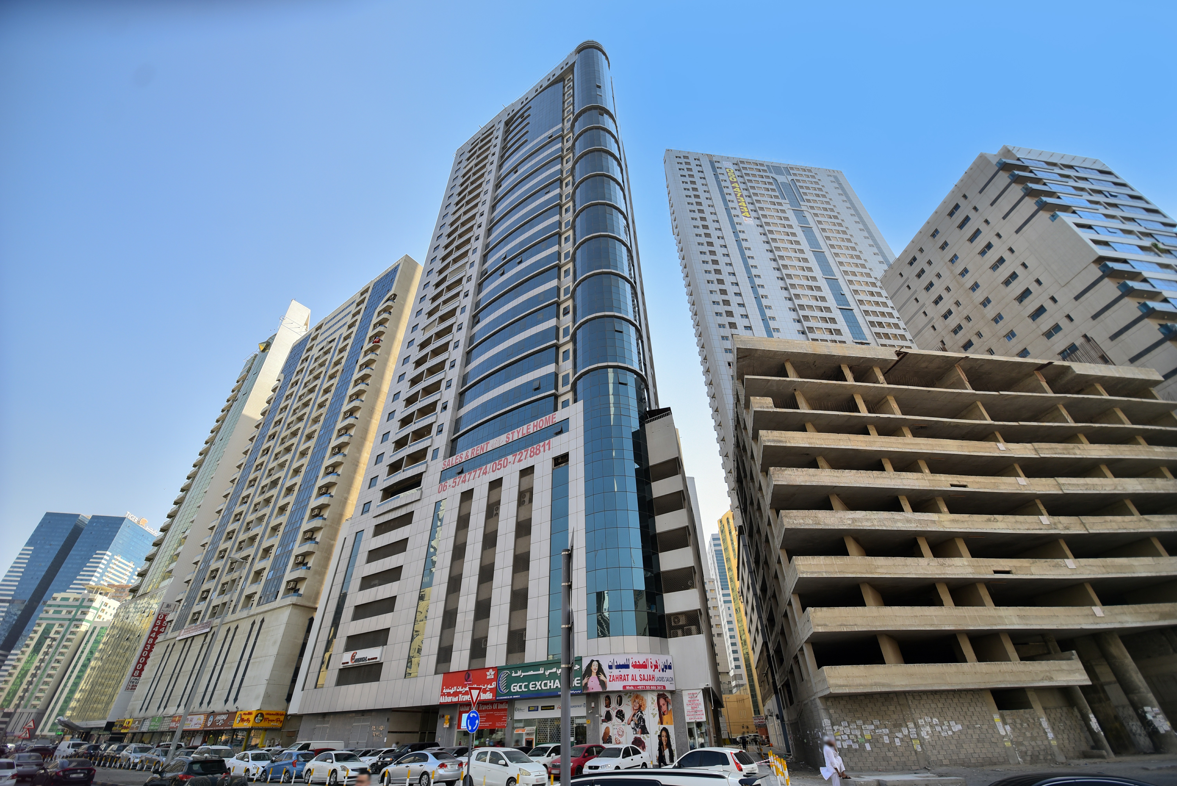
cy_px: 393
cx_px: 588
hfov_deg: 104.2
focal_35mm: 14
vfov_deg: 81.3
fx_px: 458
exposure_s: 1/1600
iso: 200
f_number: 3.2
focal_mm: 14
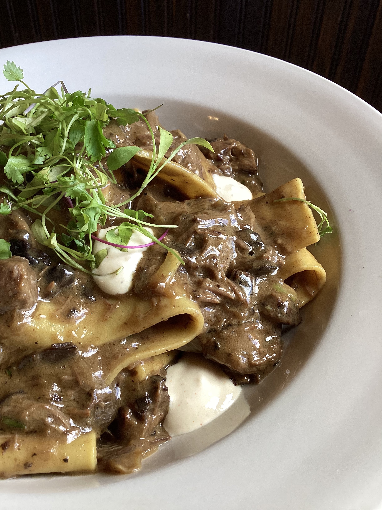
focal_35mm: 31
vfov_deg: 58.4
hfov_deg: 45.4
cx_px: 191
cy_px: 255
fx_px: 456
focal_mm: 3.3
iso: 80
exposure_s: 1/60
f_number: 2.4
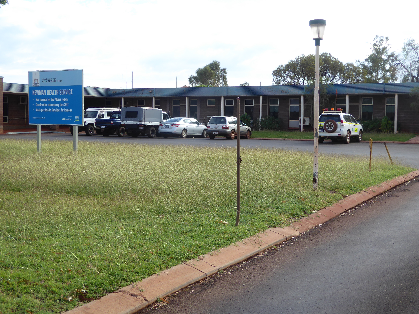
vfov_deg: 29.7
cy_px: 157
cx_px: 210
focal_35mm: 49
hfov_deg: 38.9
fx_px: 593
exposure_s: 1/250
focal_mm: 8.4
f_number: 4
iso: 80
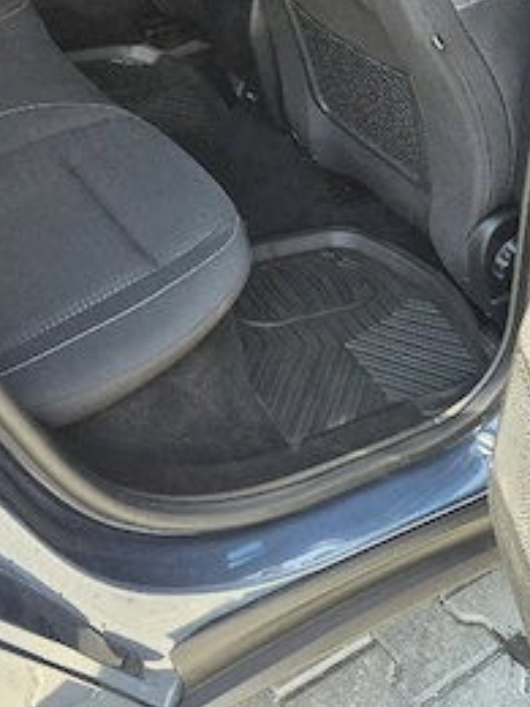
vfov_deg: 34.8
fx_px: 1082
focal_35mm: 53
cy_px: 122
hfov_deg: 27.5
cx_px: 226
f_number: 1.8
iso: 50
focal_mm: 5.4
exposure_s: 1/182
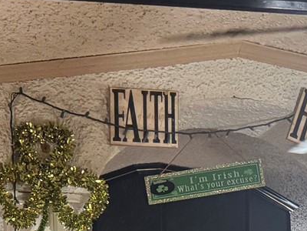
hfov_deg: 16.0
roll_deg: +2.0
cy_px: 525
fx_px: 1091
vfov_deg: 10.6
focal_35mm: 123
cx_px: 144
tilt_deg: -3.2
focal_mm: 6.76
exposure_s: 1/60
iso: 500
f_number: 1.78
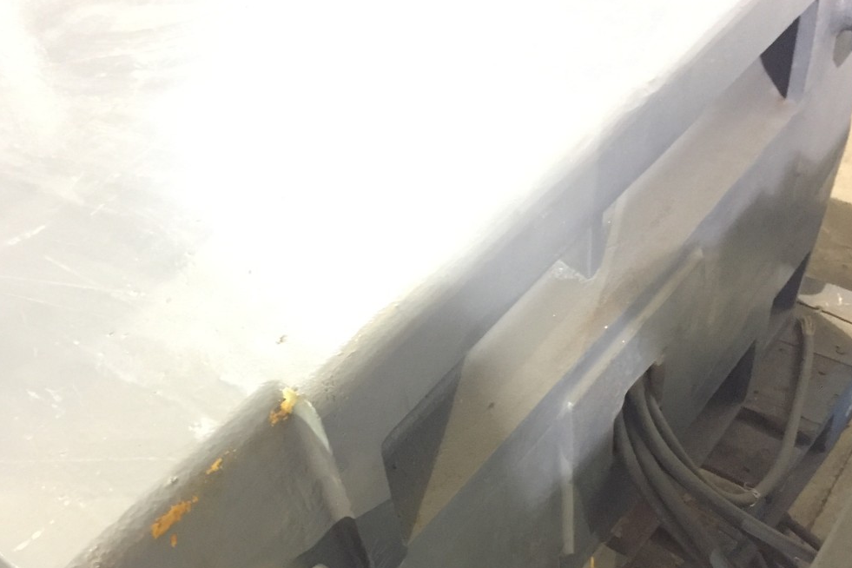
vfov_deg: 32.3
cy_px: 395
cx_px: 431
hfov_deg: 47.4
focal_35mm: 41
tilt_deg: -47.2
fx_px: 970
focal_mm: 4.15
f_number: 2.2
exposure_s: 1/15
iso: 800
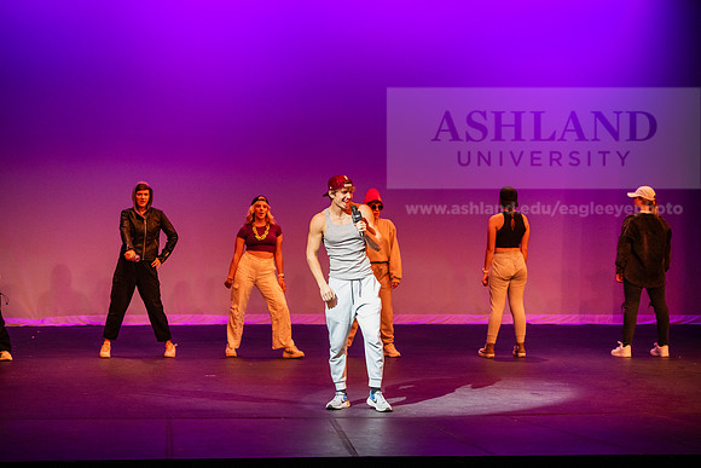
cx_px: 350
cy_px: 234
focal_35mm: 112
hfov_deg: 18.3
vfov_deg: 12.2
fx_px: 2181
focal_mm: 112
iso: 4000
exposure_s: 1/320
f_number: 3.5
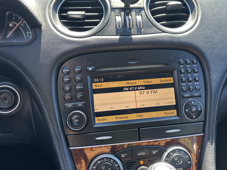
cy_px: 90
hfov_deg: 45.5
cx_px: 137
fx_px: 269
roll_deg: +2.0
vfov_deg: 35.1
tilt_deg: -26.4
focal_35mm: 41
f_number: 1.78
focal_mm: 6.86
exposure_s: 1/121
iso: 64
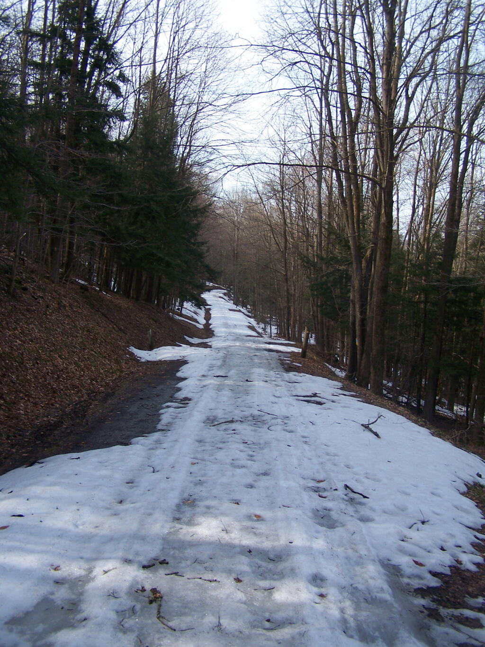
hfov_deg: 37.7
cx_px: 242
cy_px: 324
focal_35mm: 38
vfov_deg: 49.0
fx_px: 710
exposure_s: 1/500
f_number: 2.8
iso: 80
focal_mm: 6.3
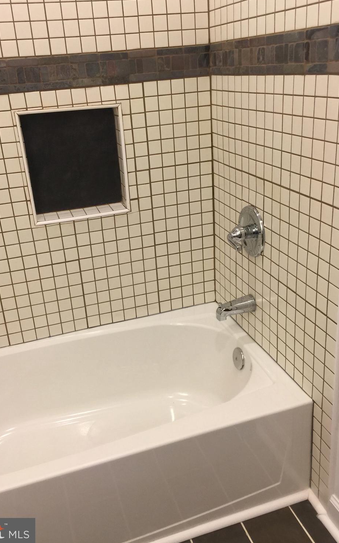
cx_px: 155
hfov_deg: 39.4
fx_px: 473
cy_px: 266
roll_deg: +4.7
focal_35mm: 32
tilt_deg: -23.3
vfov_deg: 59.7
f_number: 2.2
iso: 32
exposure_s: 1/30
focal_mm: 4.15
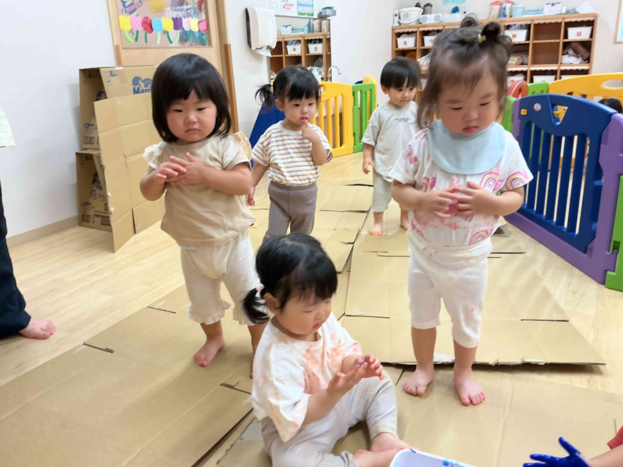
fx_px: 522
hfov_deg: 61.7
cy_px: 234
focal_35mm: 29
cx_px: 312
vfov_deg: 48.2
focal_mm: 3
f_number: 1.8
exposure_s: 1/60
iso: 50
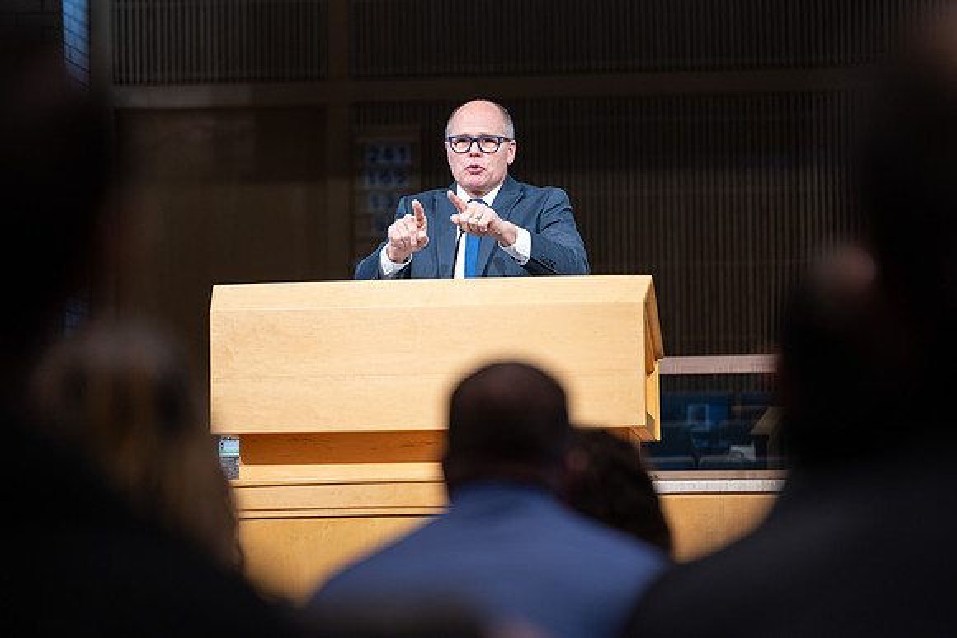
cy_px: 263
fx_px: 4528
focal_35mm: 170
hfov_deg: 12.1
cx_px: 472
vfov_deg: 8.1
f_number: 2.8
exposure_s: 1/160
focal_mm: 145
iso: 500
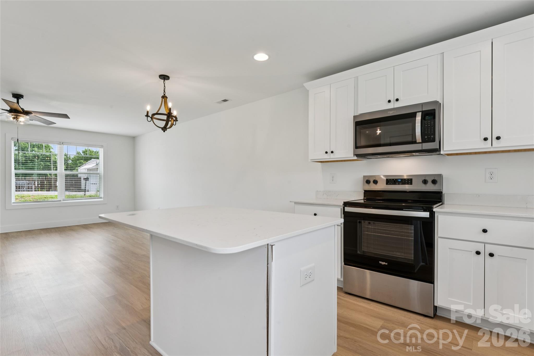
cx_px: 267
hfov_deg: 93.6
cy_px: 178
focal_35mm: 17
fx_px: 251
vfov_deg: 70.7
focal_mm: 16.9
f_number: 13
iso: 100
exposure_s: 1/2.5
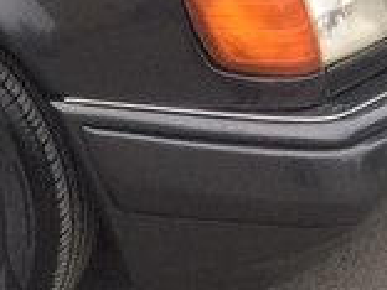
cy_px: 11
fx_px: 1375
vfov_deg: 11.9
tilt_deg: -16.5
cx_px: -293
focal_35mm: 123
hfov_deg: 14.3
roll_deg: +5.6
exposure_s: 1/33
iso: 64
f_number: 2.2
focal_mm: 4.15
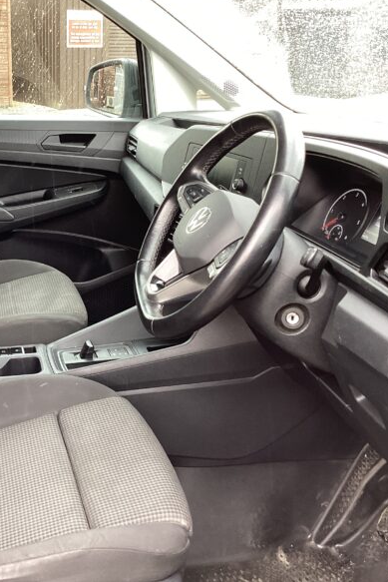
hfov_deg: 29.8
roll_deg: -0.9
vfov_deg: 44.5
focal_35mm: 44
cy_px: 285
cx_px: 73
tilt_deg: -19.2
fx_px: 711
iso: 64
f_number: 2.4
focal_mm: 3.3
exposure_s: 1/60
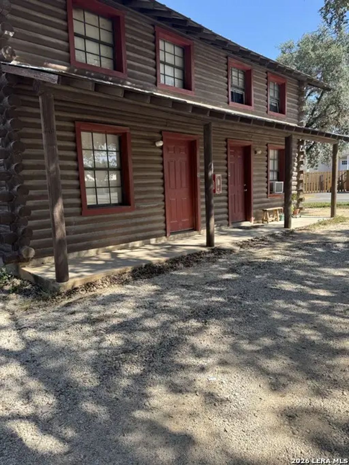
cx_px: 174
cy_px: 232
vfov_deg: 71.6
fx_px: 323
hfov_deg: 56.8
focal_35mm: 24
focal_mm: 6.76
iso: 80
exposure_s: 1/1215
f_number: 1.78
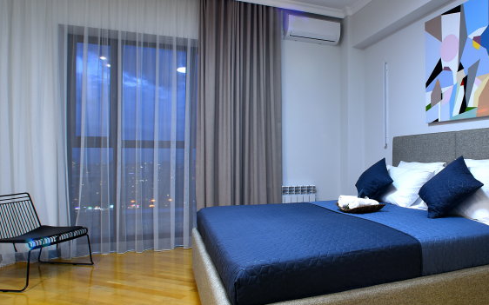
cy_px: 158
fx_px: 346
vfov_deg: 47.6
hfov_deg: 67.9
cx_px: 337
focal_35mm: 26
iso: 100
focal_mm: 14
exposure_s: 3
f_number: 16
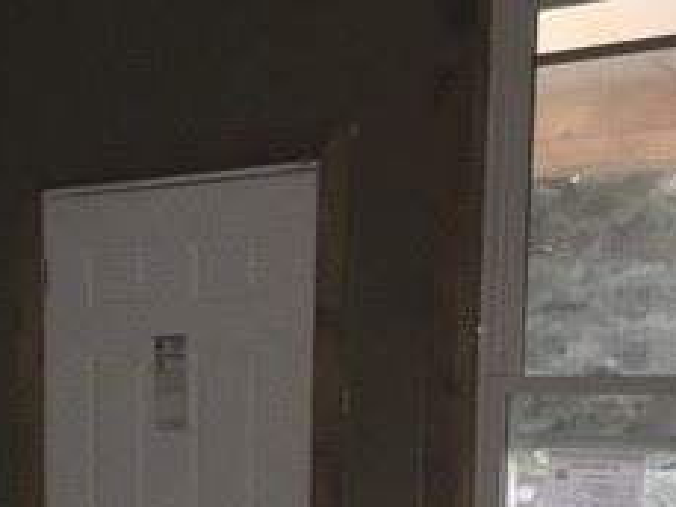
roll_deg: +1.2
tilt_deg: -7.7
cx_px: -15
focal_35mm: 81
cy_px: 566
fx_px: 1583
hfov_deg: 23.0
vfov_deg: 17.6
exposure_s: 1/16
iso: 160
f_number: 2.2
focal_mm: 4.15
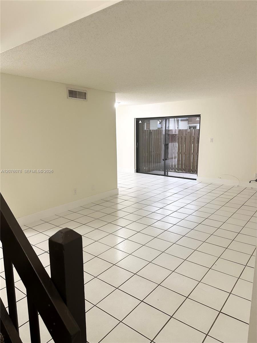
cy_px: 172
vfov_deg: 71.6
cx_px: 128
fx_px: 238
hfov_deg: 56.8
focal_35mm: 24
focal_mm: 6.86
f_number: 1.78
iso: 200
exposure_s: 1/60
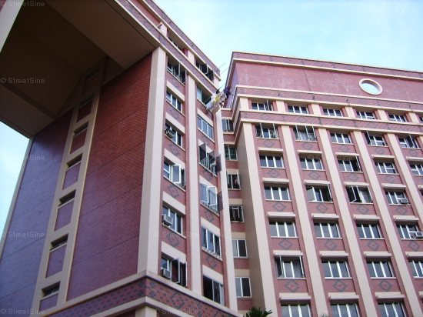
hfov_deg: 52.6
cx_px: 212
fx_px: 428
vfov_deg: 40.7
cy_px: 158
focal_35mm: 35
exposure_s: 1/65
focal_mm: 5.95
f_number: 2.8
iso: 100
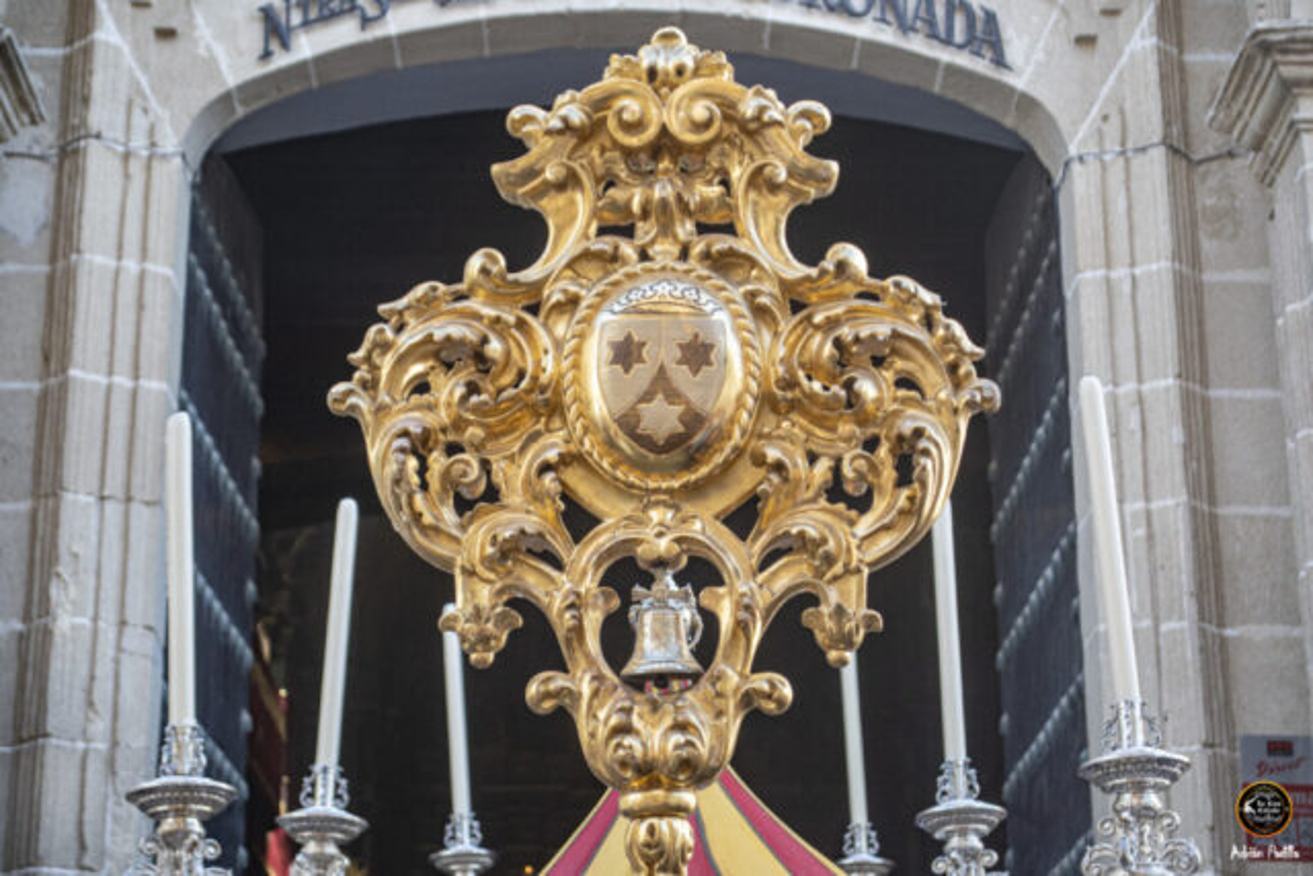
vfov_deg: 18.9
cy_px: 438
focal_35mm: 72
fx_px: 2626
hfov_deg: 28.1
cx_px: 656
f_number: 5.3
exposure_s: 1/250
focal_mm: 48
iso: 400
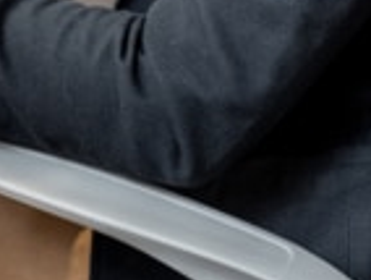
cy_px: -304
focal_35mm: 189
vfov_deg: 7.5
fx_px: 2029
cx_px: -277
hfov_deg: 9.9
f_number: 2.2
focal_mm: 35
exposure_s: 1/160
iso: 500
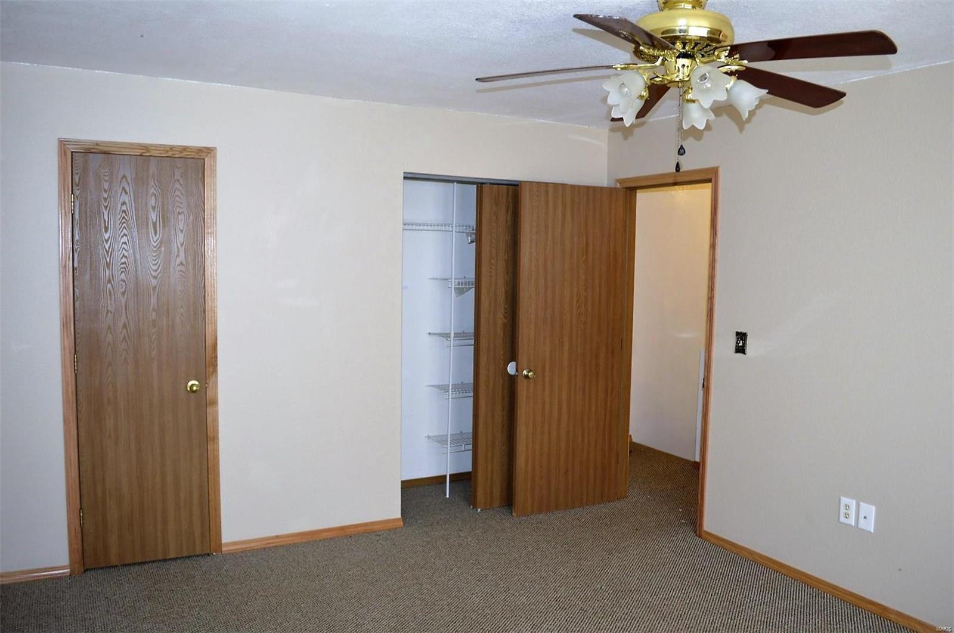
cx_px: 477
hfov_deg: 67.5
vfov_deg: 47.8
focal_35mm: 27
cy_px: 316
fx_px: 714
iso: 400
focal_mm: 18
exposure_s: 1/60
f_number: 4
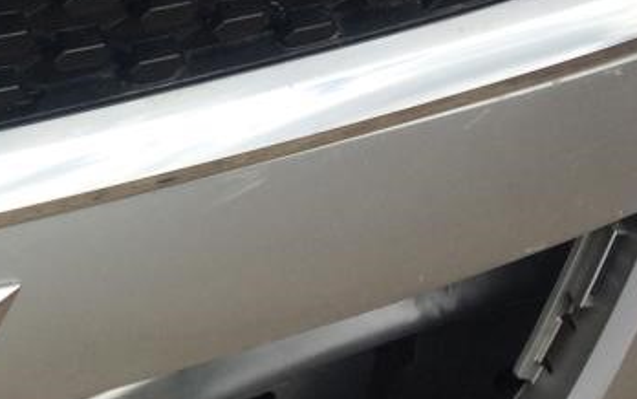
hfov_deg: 16.6
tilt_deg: -38.6
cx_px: -344
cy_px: 18
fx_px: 1963
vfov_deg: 11.5
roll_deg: -0.1
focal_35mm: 113
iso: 32
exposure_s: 1/2564
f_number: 2.2
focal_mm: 4.15
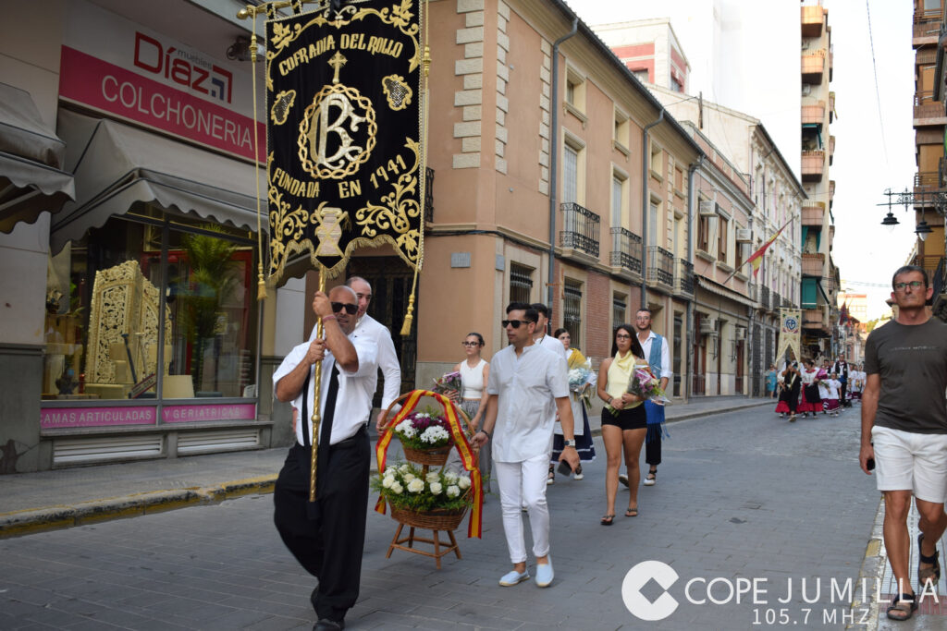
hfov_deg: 51.3
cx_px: 474
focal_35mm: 38
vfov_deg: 35.5
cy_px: 316
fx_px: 987
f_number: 5.6
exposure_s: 1/125
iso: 400
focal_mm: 25
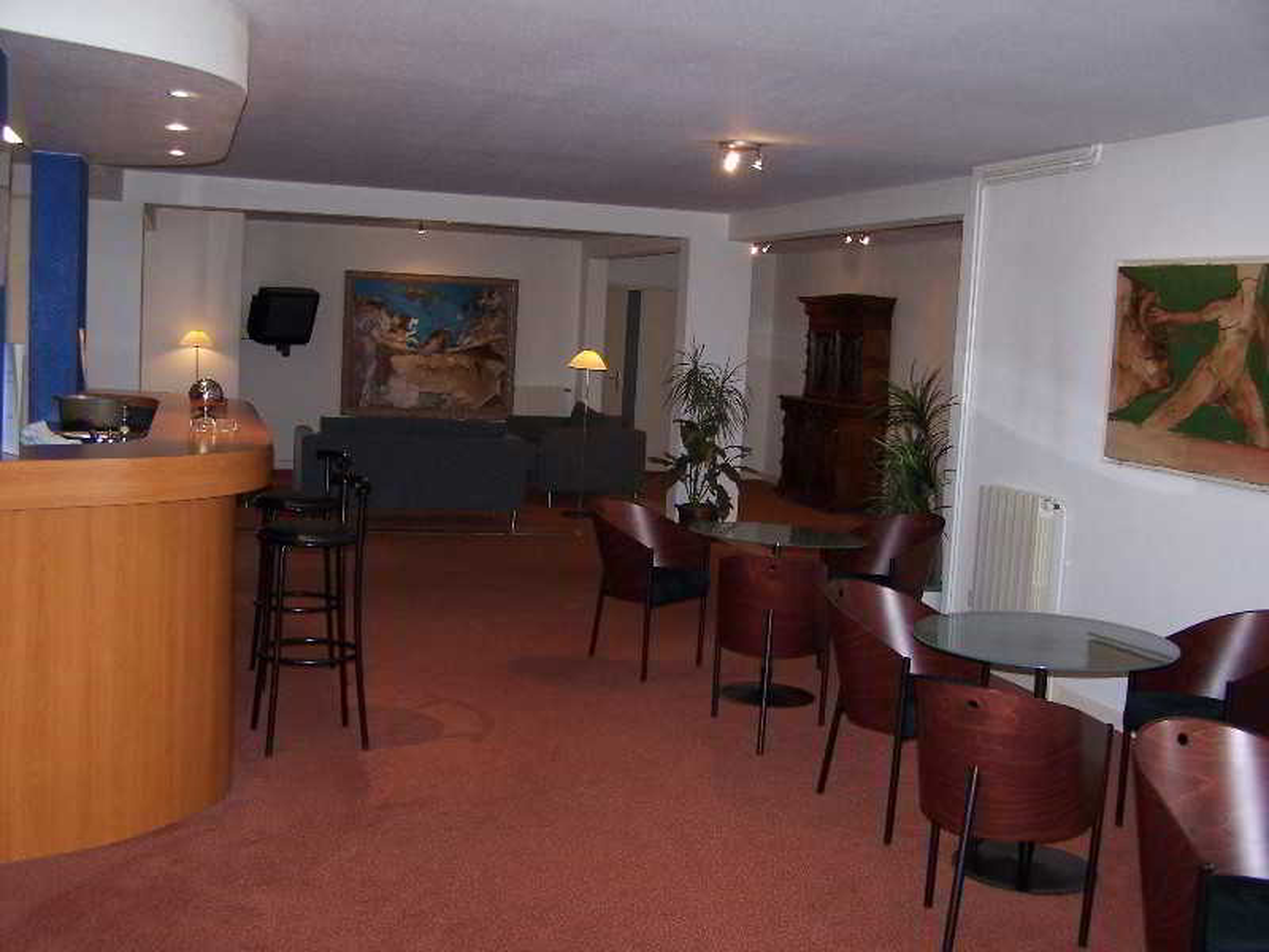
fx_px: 1393
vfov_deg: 37.7
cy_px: 476
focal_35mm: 38
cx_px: 634
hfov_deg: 49.0
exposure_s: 1/60
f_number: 2.8
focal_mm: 6.3
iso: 140
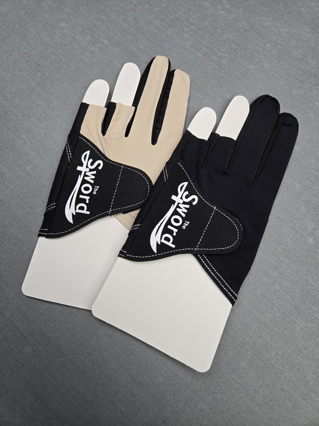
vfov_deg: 73.9
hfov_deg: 58.9
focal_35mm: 23
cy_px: 213
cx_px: 160
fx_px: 283
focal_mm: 5.4
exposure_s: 1/100
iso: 50
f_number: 1.8
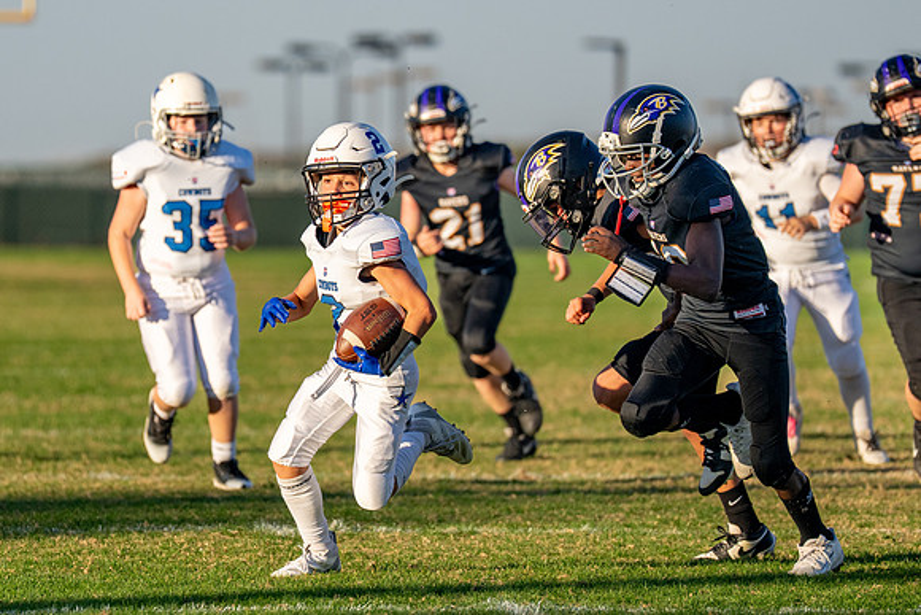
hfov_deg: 5.8
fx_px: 9165
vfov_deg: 3.8
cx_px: 337
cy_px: 307
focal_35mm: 358
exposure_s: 1/4000
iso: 200
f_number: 2.8
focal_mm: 200
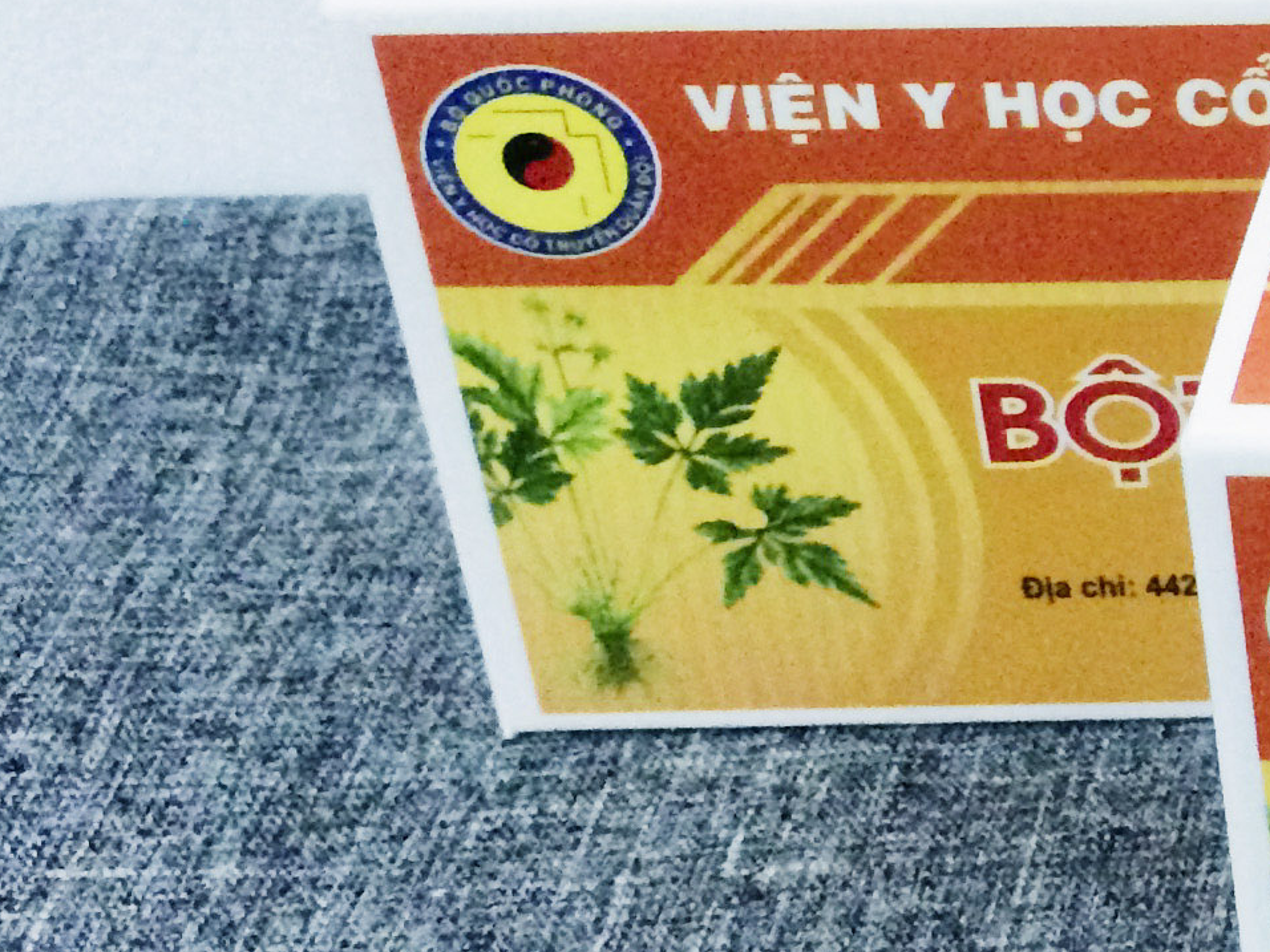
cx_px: 2118
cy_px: -102
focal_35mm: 99
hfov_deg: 17.1
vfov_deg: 14.6
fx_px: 3632
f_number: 2.2
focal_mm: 4.15
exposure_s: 1/25
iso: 250
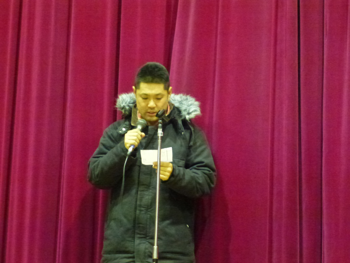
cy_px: 132
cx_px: 175
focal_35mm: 142
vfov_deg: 10.4
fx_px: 1436
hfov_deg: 13.9
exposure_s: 1/5
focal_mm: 25.5
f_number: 5.3
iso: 1600
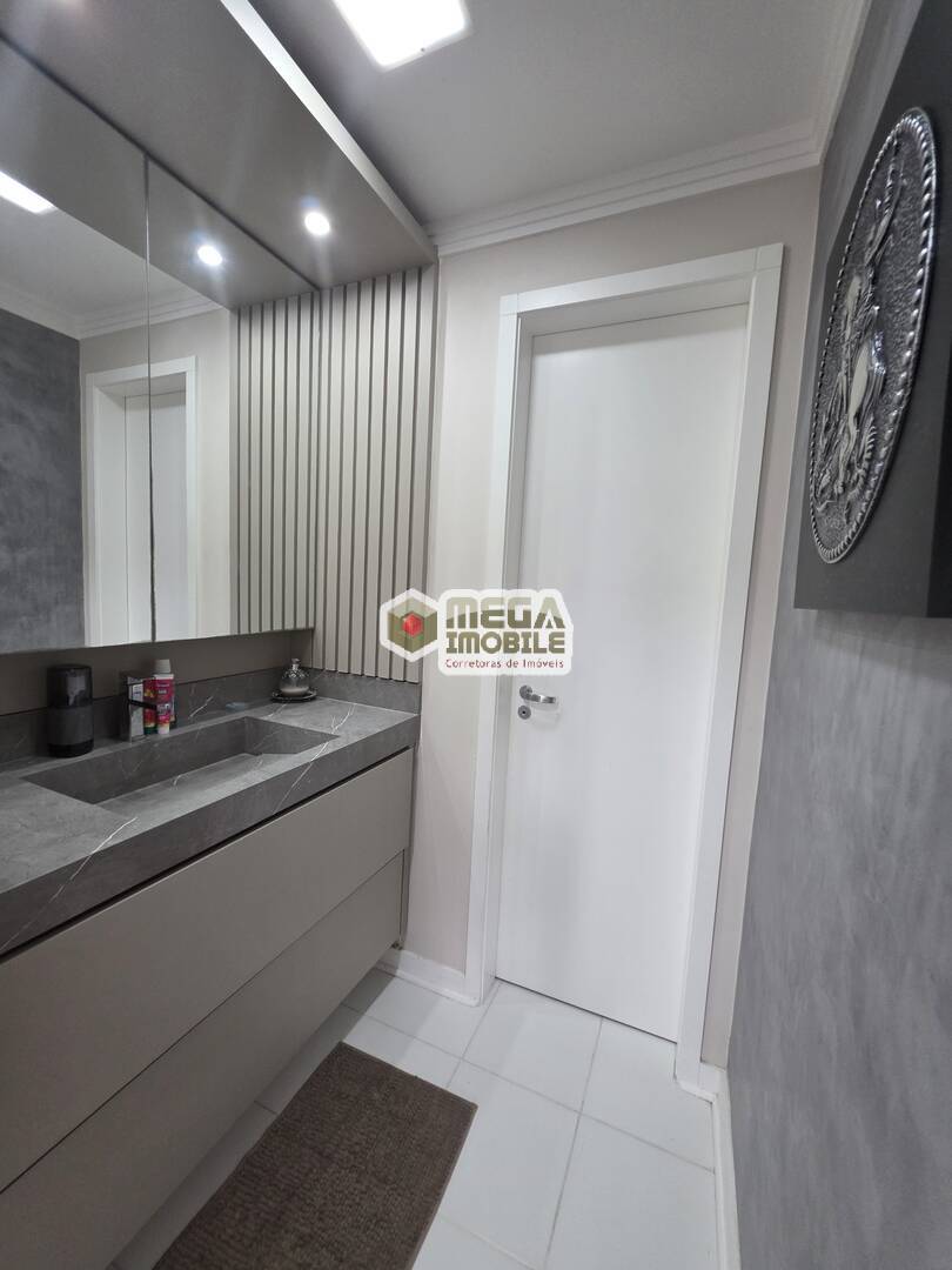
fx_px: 477
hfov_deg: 89.9
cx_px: 476
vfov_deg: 106.2
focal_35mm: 13
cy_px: 635
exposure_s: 1/60
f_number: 1.9
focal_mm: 2.2
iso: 250
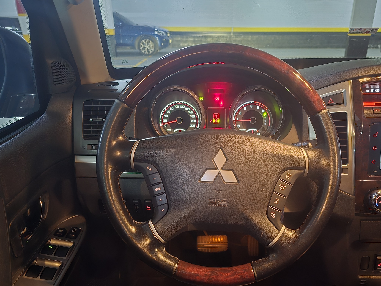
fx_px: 297
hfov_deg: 65.0
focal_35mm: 27
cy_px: 167
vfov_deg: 51.1
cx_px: 219
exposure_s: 1/20
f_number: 1.7
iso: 2500
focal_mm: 6.3
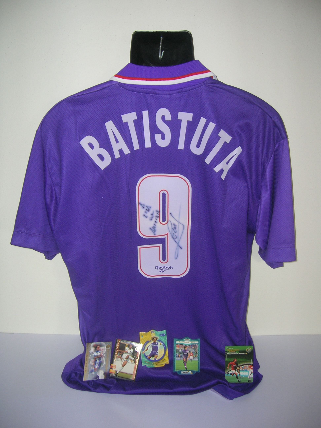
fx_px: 420
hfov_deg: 41.8
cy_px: 214
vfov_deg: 54.0
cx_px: 160
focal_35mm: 34
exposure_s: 1/60.1
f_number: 2.9
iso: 50
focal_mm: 5.7
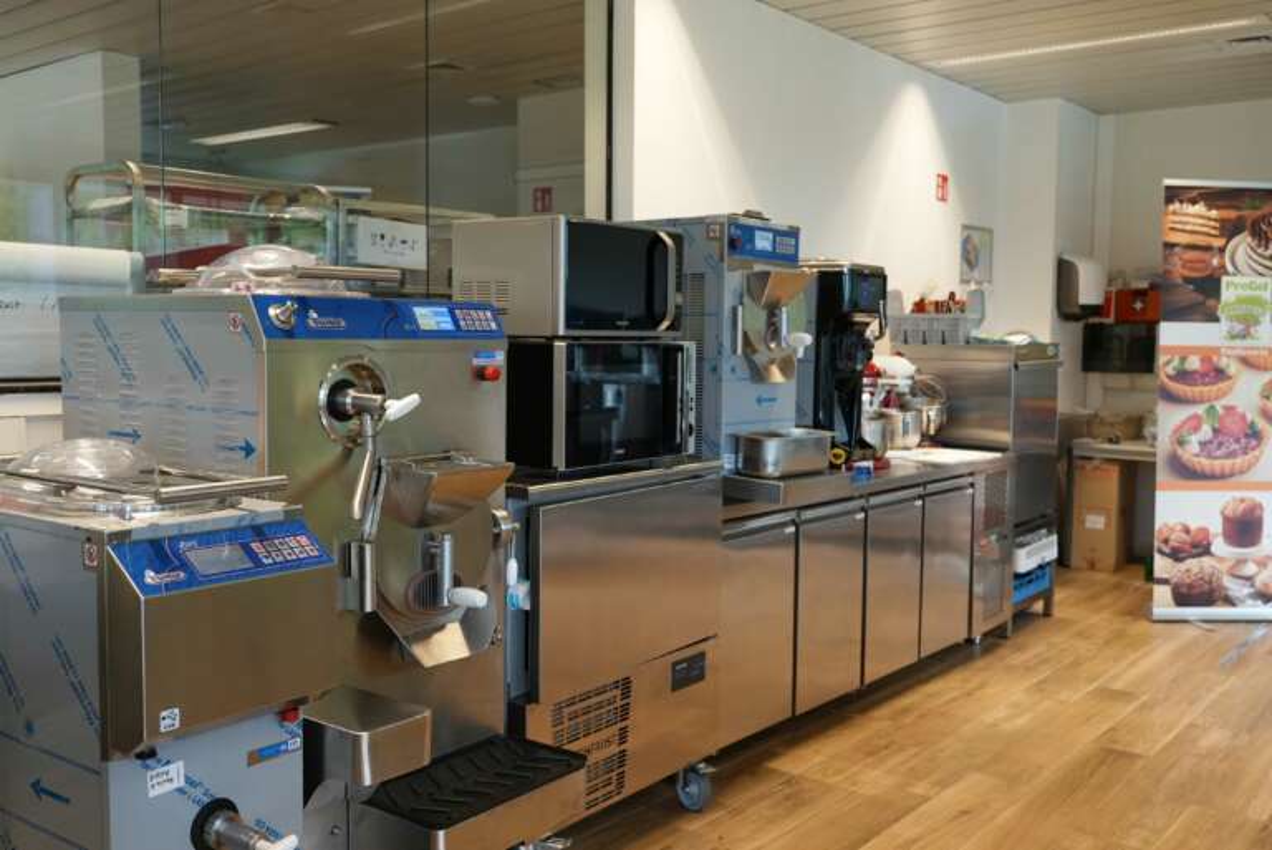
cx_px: 636
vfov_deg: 40.0
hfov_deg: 57.2
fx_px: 1167
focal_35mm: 33
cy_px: 425
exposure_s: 1/160
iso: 800
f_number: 4
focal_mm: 33
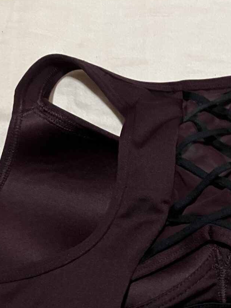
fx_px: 614
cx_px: 221
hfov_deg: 20.7
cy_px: 286
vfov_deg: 27.0
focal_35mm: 69
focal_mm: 3.99
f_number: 1.8
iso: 400
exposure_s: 1/40
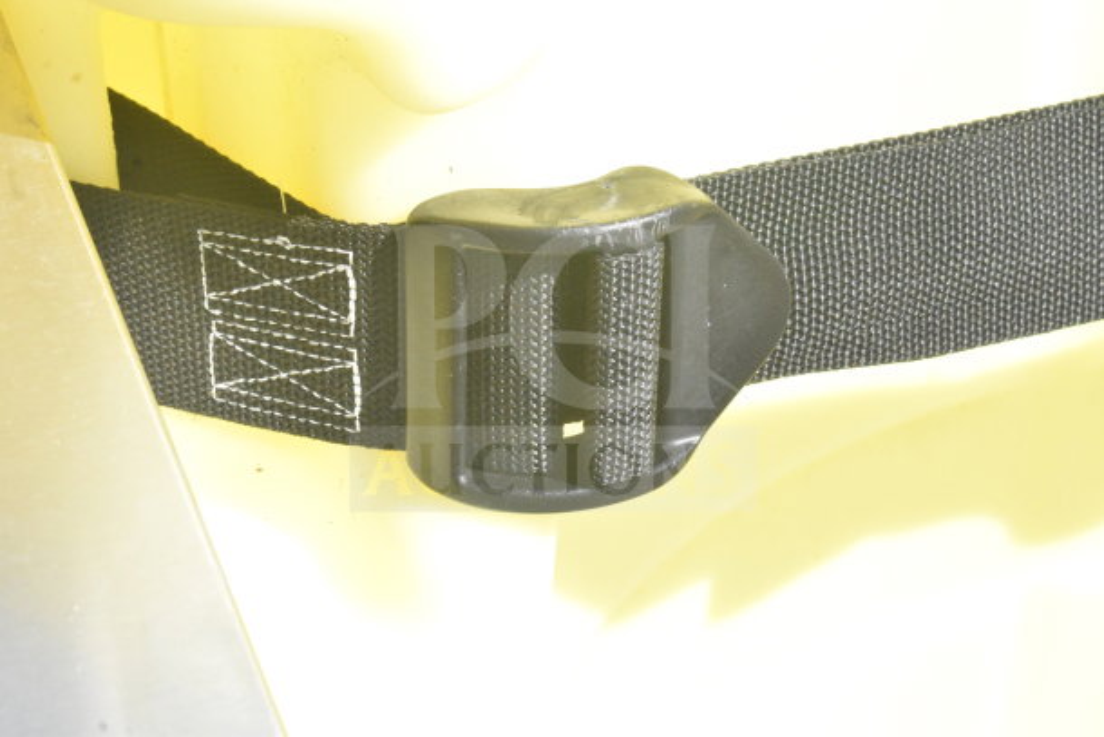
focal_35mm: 82
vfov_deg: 16.6
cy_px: 368
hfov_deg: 24.6
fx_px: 2530
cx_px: 552
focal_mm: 55
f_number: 20
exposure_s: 1/1600
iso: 6400
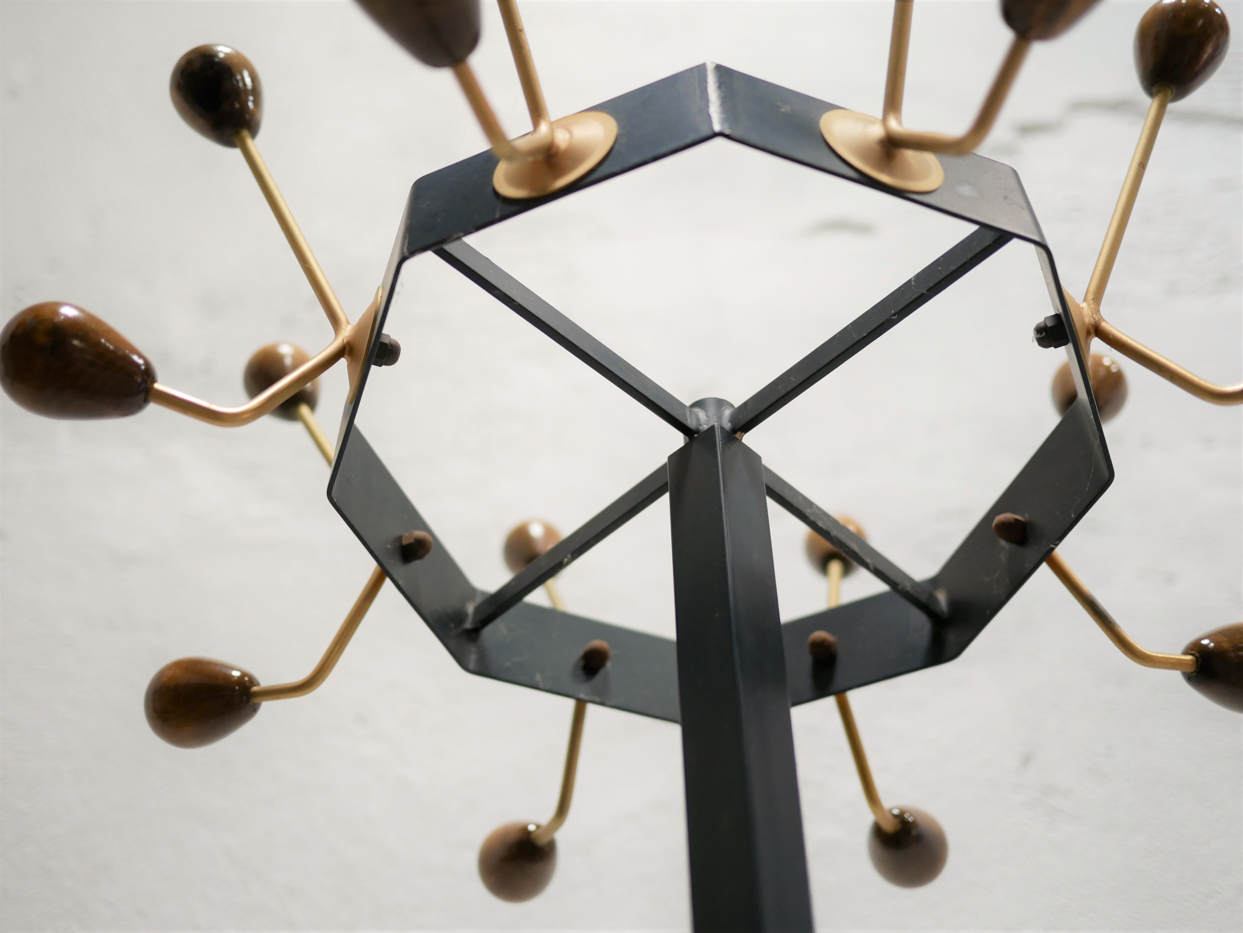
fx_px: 1437
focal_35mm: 40
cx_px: 622
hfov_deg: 46.8
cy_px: 466
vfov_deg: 36.0
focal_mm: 20
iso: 320
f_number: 1.7
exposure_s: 1/60
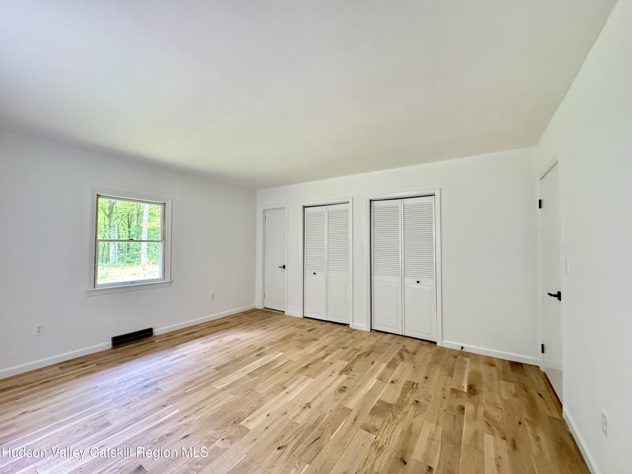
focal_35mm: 14
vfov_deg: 85.7
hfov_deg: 102.1
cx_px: 316
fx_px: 256
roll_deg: -0.6
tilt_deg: -0.5
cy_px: 237
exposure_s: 1/77
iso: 320
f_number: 2.2
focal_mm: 2.22
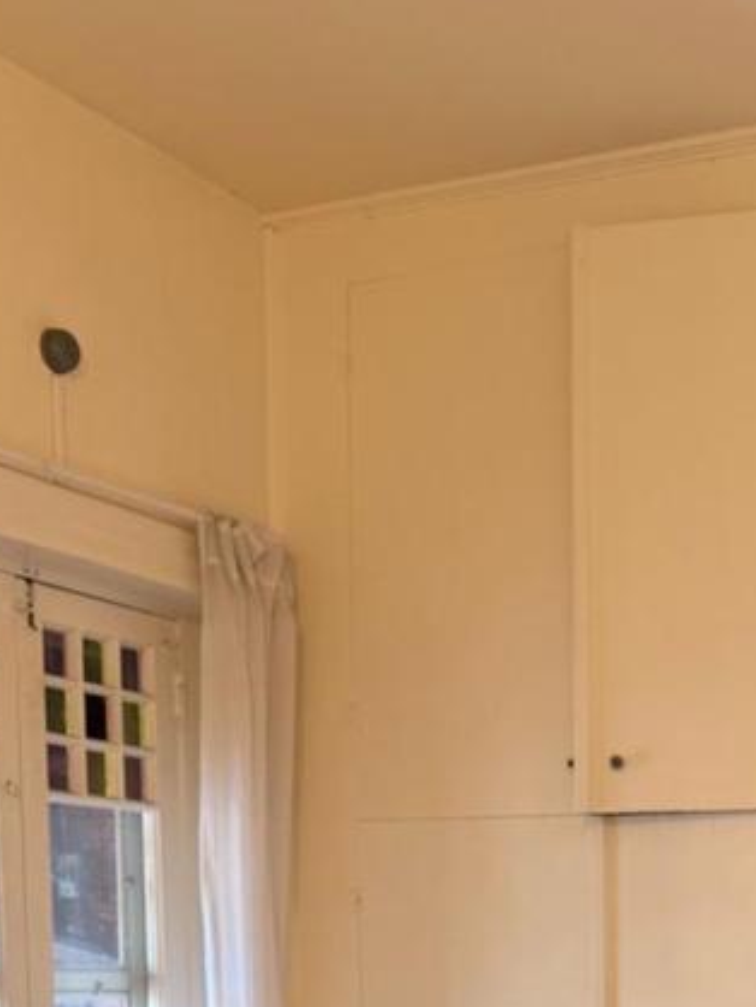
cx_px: 708
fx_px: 1804
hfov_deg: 23.0
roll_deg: -0.4
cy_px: 1135
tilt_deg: -5.2
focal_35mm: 62
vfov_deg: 28.1
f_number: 1.78
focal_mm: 6.76
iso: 125
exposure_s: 1/120
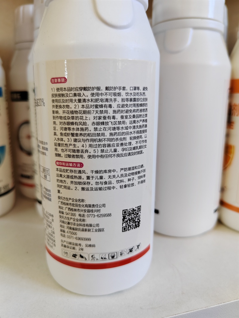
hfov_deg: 51.3
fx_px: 249
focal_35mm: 27
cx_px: 120
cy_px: 159
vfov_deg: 65.3
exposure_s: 1/100
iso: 1250
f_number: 1.8
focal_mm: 6.14
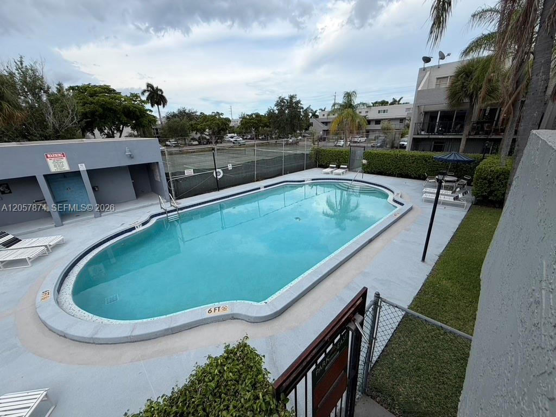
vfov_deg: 85.7
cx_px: 278
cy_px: 208
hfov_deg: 102.1
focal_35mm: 14
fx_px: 225
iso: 40
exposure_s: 1/770
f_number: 2.2
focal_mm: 2.22
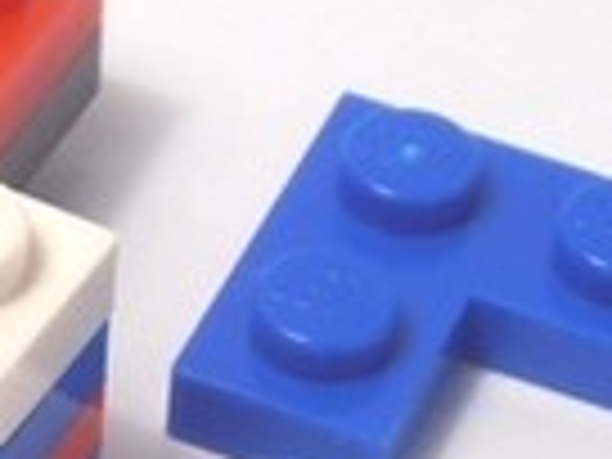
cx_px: -99
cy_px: 452
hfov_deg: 8.0
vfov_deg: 6.1
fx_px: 4314
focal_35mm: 244
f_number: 3.9
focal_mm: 6.61
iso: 80
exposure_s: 1/100
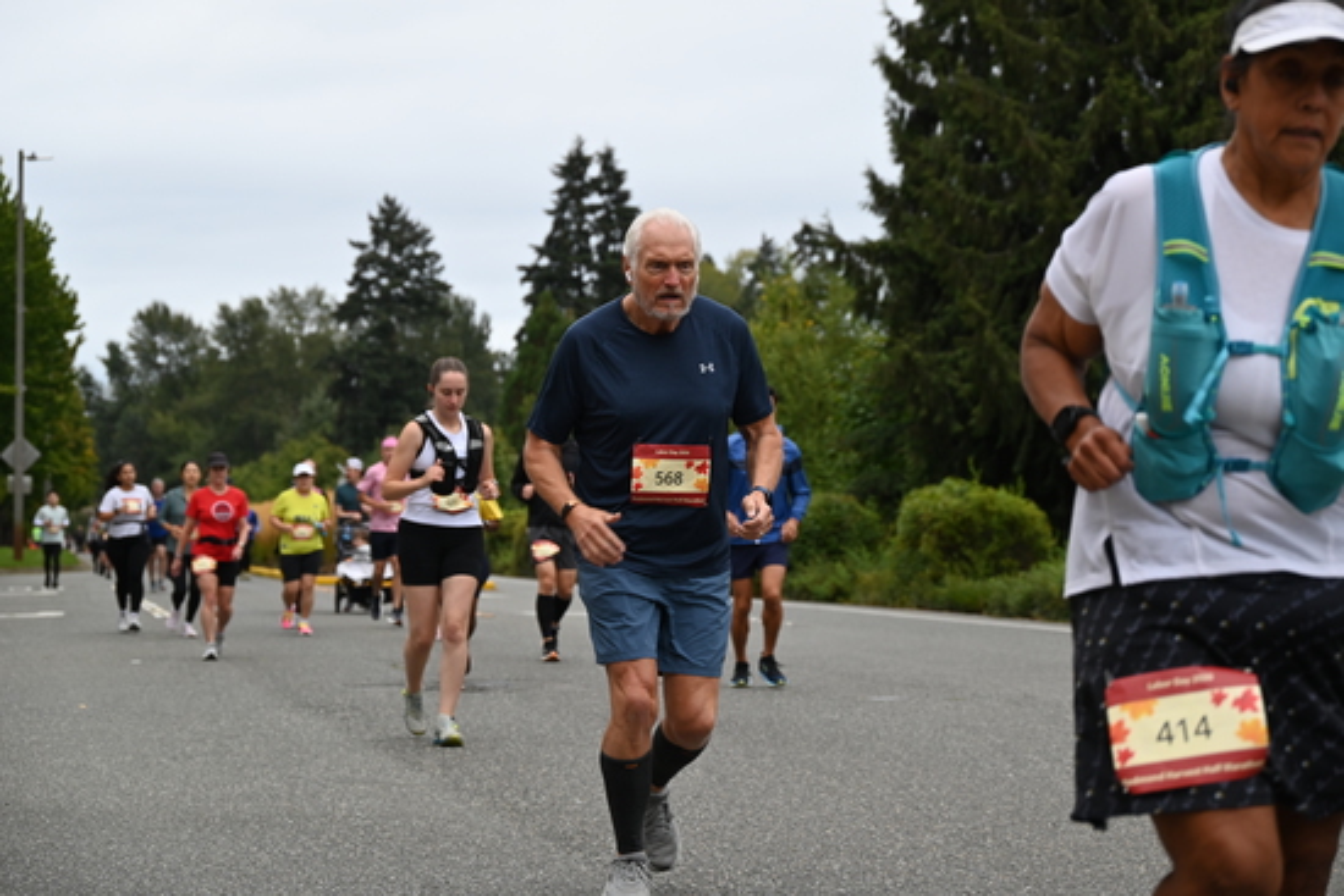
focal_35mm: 91
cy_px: 448
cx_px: 672
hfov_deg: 22.4
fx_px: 3398
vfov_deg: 15.0
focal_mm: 91
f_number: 6.3
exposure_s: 1/200
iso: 400
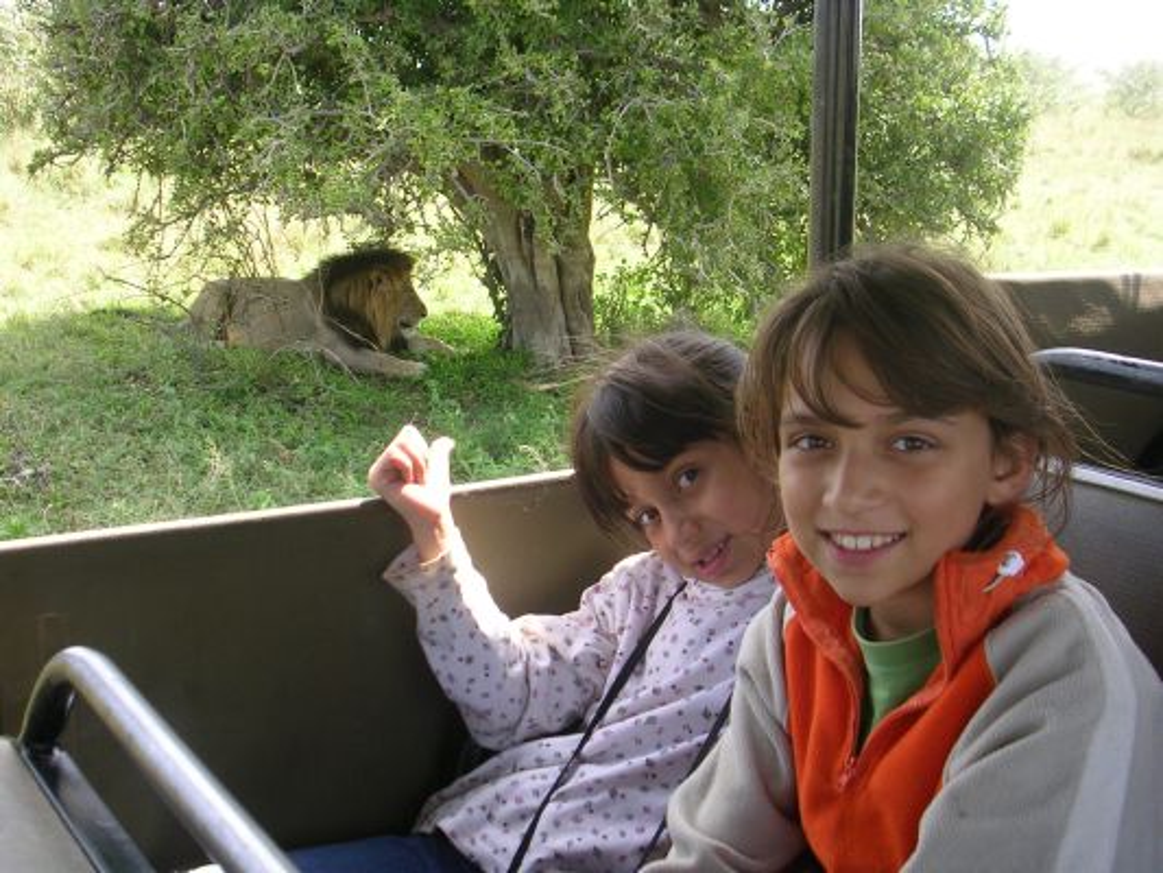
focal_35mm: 53
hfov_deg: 36.2
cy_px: 436
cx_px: 582
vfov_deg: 27.5
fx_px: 1781
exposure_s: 1/113
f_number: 3.2
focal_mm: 8
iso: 50
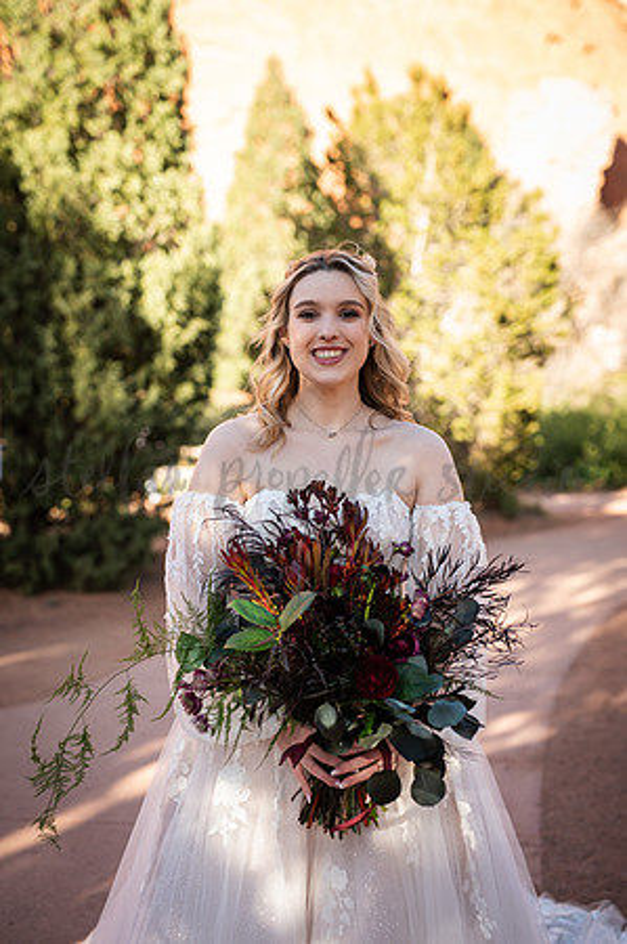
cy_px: 472
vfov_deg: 39.6
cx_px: 314
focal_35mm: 50
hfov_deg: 26.9
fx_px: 1309
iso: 160
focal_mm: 50
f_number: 2.5
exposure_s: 1/500
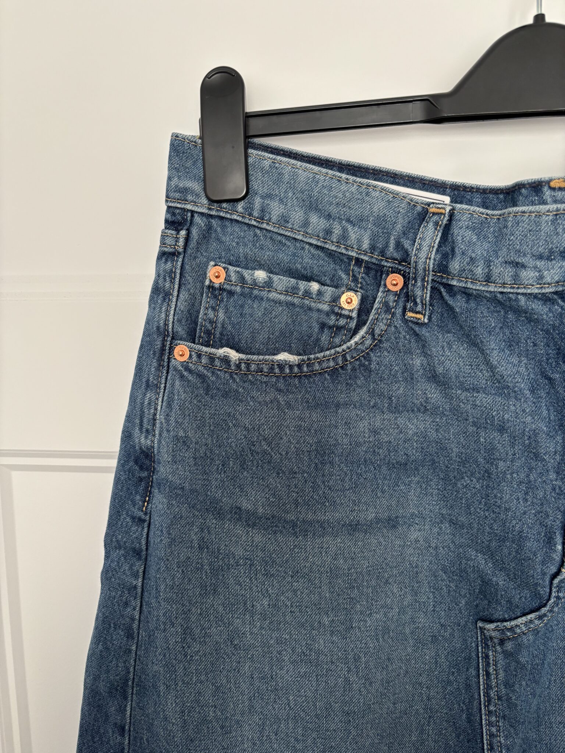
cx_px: 282
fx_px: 566
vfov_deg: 67.3
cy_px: 376
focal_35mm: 26
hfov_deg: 53.1
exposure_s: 1/99
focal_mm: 5.96
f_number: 1.6
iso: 125
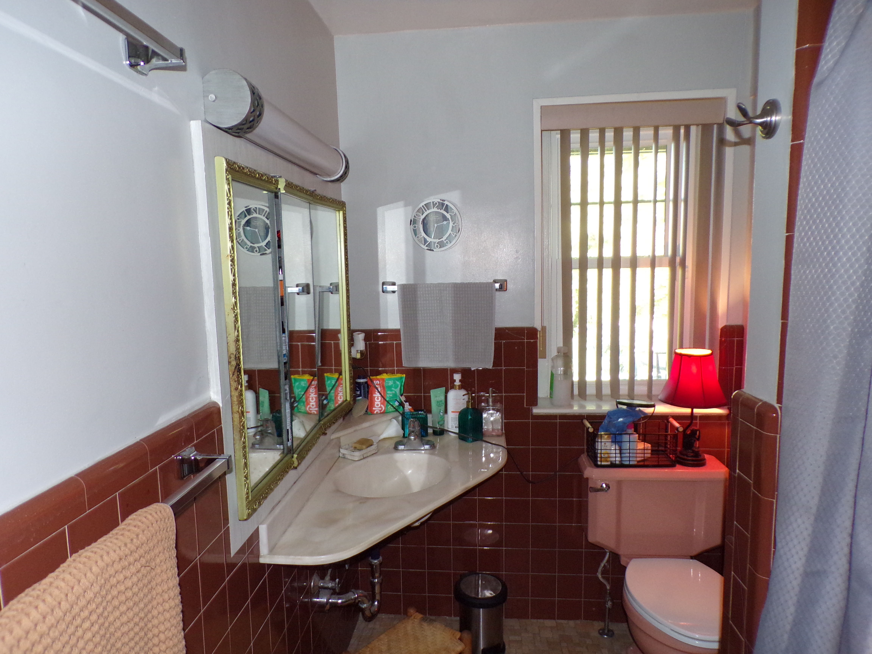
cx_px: 436
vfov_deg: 56.8
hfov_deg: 71.6
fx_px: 605
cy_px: 327
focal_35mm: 24
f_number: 3
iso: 200
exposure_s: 1/34
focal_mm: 4.3
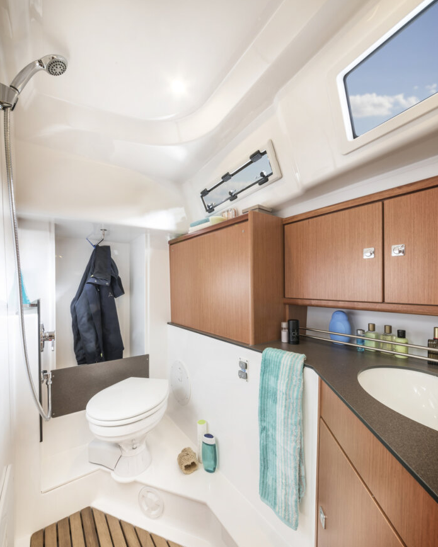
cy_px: 286
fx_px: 227
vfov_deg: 100.6
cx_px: 216
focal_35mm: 14
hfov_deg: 88.0
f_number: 16
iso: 100
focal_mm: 12
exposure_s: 1.6
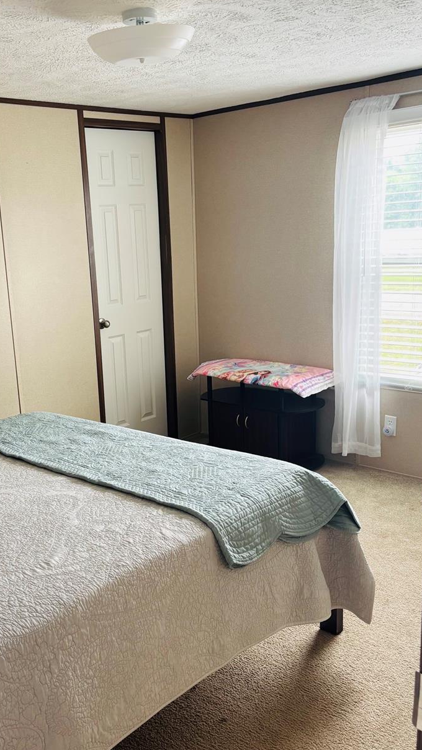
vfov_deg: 55.2
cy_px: 413
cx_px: 131
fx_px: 716
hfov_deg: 32.5
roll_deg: +2.7
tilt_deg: -13.7
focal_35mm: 36
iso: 125
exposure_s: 1/117
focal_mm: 5.96
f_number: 1.6
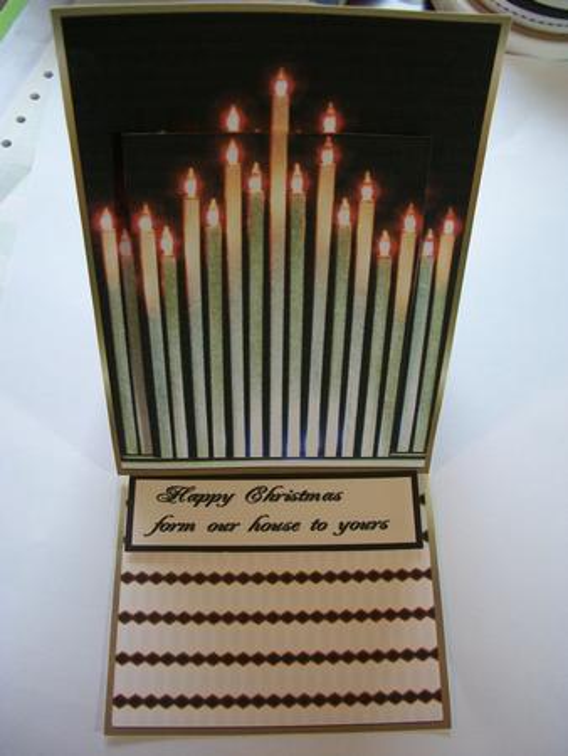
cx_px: 284
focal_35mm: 35
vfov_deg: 52.6
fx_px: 765
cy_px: 378
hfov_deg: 40.7
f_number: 3.1
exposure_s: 1/40
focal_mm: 6.3
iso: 160
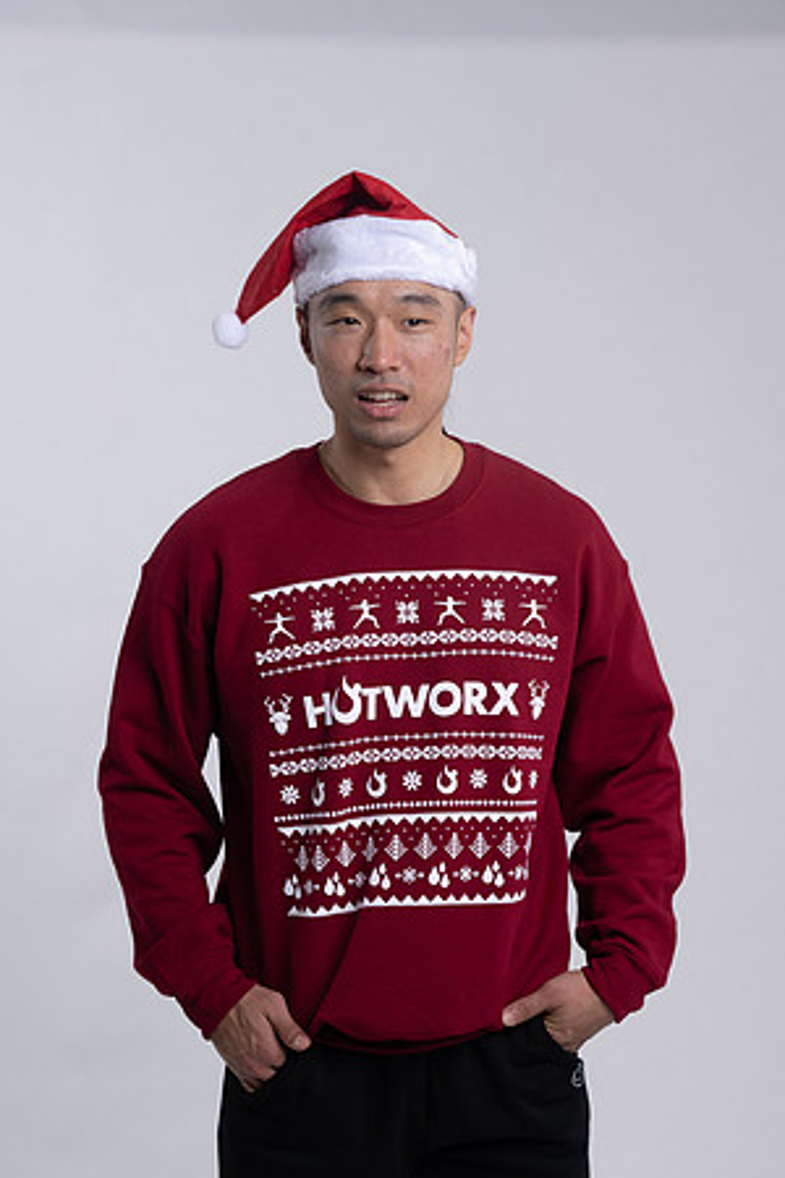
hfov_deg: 16.1
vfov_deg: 23.9
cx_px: 392
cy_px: 589
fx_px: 2780
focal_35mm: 85
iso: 125
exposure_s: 1/125
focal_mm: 85
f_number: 4
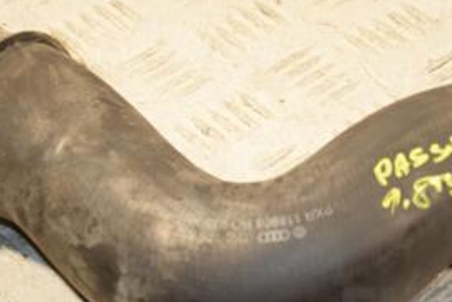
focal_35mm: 167
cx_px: 311
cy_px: 89
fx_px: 2099
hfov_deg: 12.3
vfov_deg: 8.2
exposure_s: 1/200
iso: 800
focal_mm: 50
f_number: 5
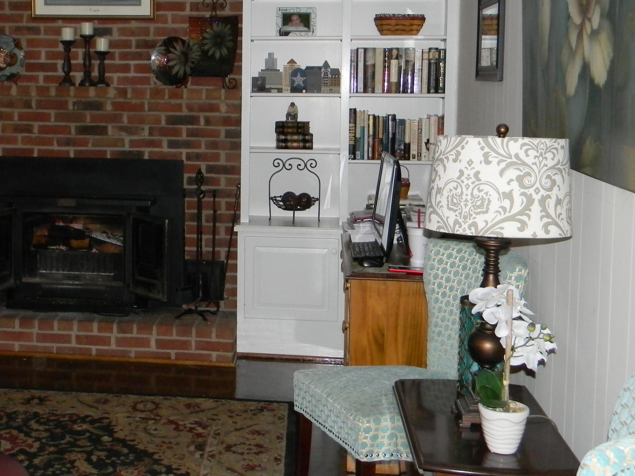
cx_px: 159
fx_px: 1027
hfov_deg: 33.7
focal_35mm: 56
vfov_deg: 26.0
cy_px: 167
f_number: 3.7
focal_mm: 6.4
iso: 357
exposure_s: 1/30
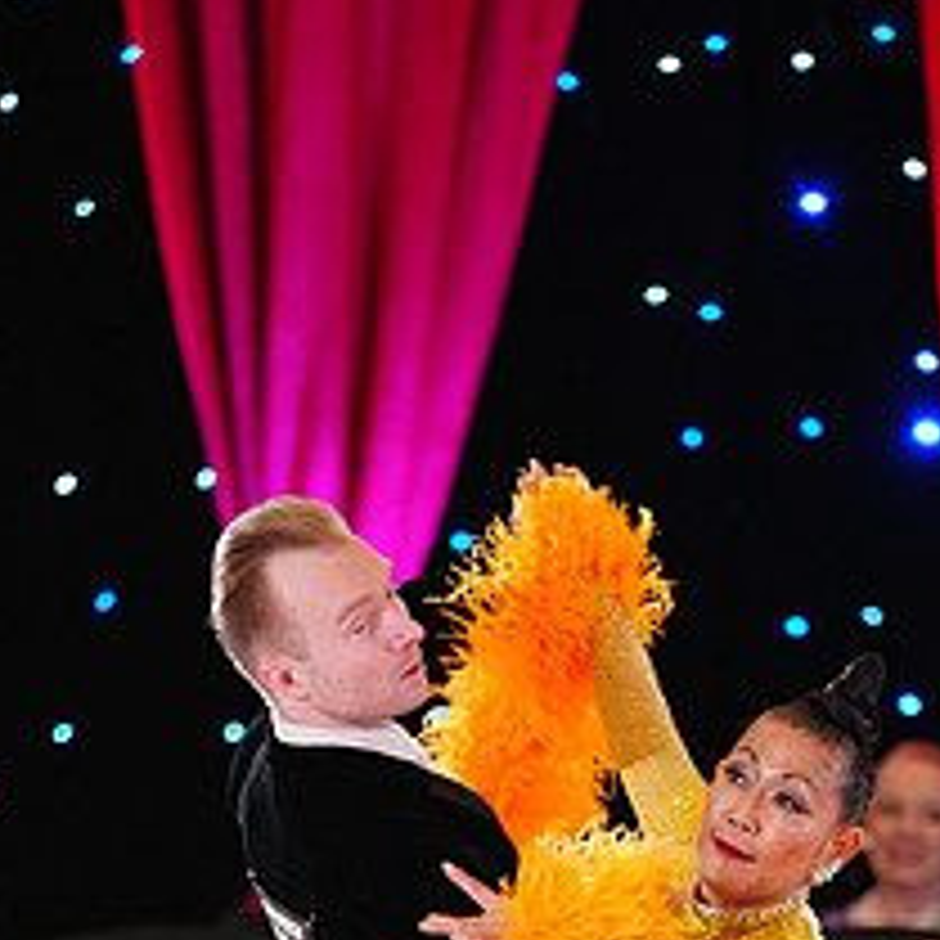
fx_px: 14470
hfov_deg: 3.7
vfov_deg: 3.7
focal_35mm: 471
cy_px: 1192
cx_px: 600
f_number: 2.8
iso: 2500
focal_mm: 200
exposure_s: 1/320
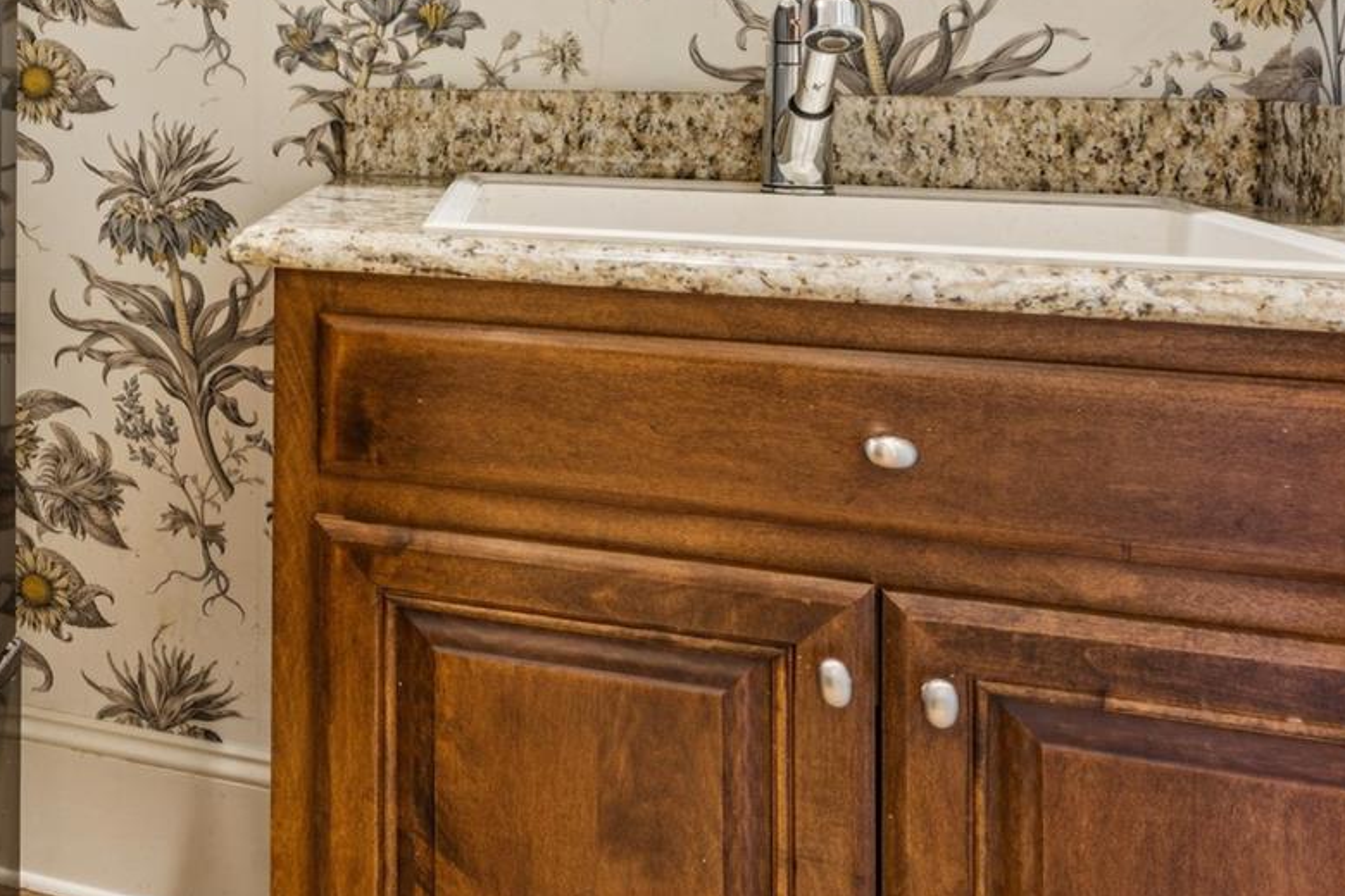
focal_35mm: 44
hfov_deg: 35.8
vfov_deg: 29.3
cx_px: -233
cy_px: 78
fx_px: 1638
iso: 100
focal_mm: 16.7
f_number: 13
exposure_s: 6
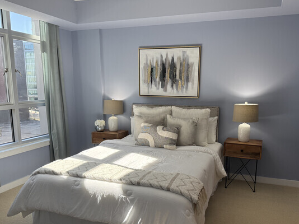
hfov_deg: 59.9
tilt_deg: -9.8
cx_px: 164
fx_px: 259
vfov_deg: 46.6
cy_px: 130
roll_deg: +0.0
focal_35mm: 30
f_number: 1.78
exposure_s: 1/234
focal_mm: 6.76
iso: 125
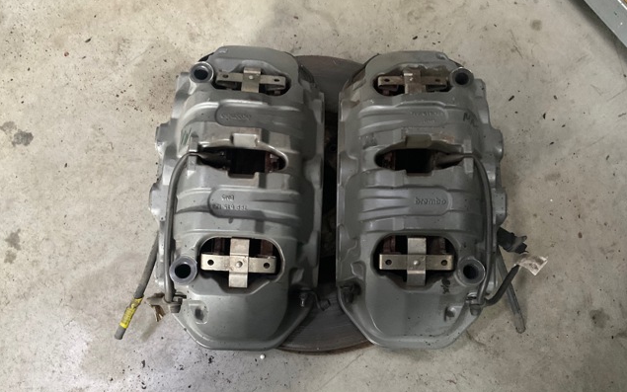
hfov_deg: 61.2
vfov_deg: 40.6
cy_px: 215
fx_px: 530
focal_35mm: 31
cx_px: 313
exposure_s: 1/25
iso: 400
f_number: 1.8
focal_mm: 3
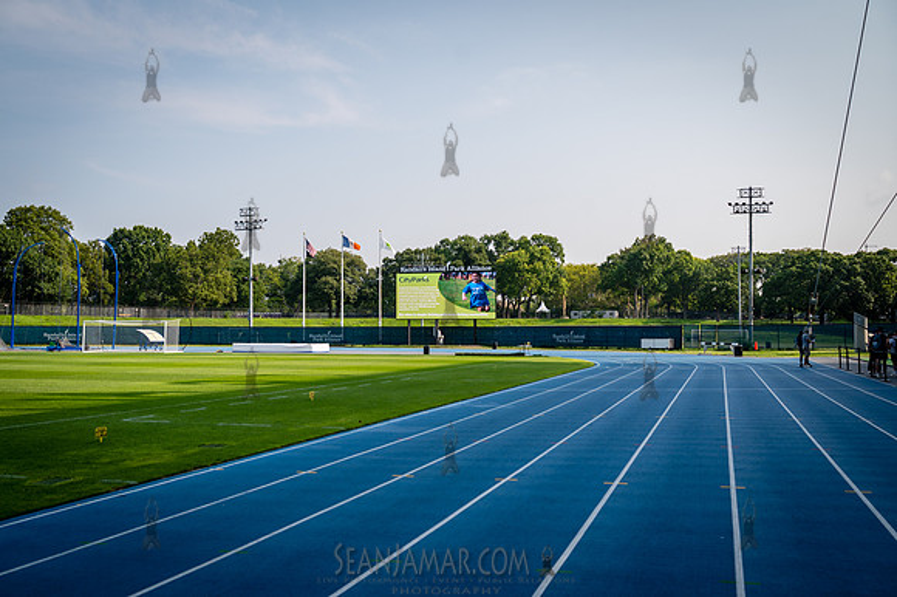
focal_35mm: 37
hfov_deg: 52.2
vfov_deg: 36.1
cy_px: 298
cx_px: 448
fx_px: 915
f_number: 4.5
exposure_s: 1/800
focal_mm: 35
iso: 100
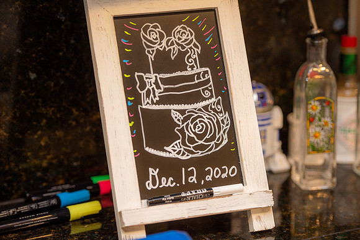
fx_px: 1159
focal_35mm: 116
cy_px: 120
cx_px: 180
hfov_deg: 17.7
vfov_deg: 11.8
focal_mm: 116
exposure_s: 1/100
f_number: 2.8
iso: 1250
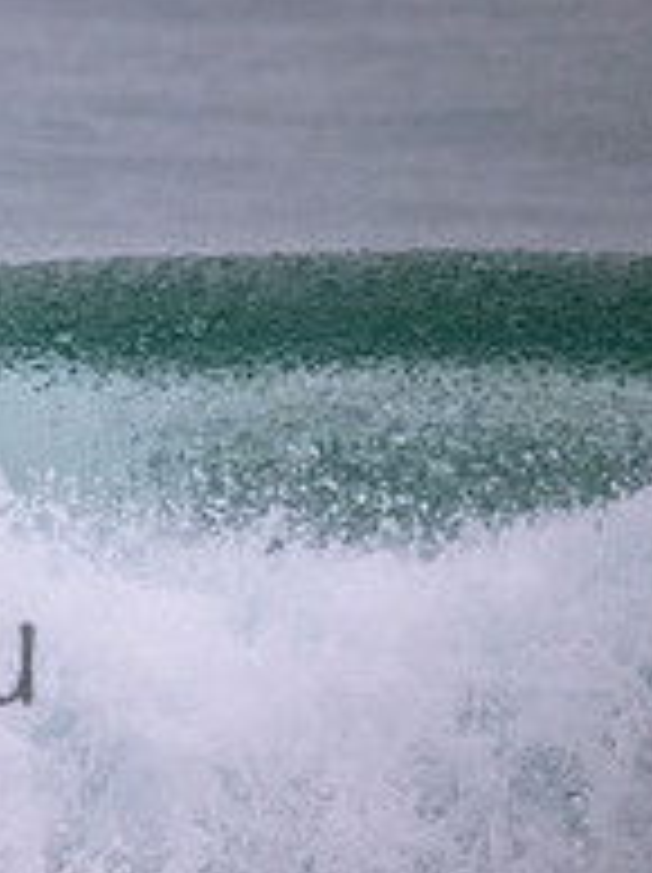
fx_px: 58040
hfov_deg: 0.6
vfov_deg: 0.9
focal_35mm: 2306
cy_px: 601
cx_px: -441
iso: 6400
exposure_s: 1/1250
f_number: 11
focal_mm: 800
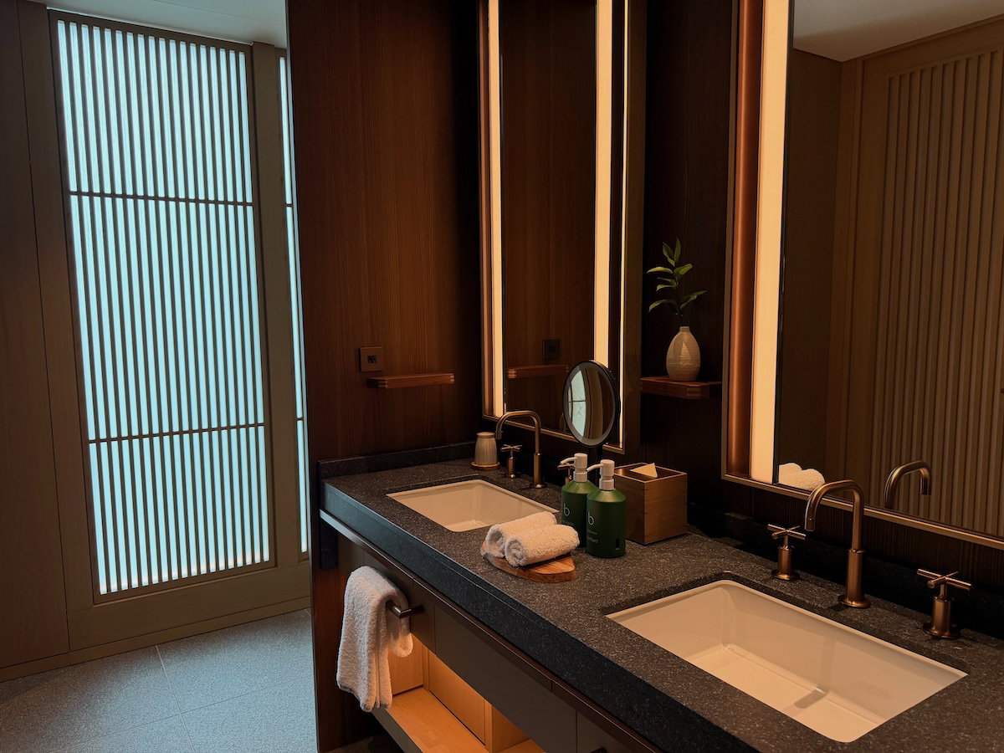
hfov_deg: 71.6
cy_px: 376
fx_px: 696
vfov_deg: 56.8
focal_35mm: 24
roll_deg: +1.7
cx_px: 502
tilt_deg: -6.6
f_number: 1.78
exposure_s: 1/143
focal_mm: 6.76
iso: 200
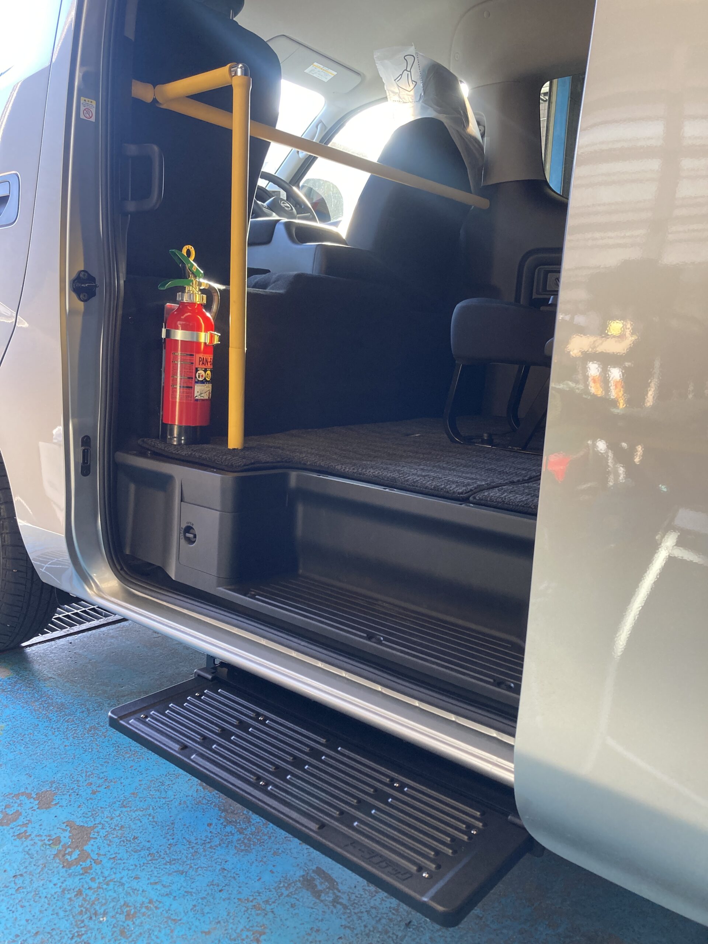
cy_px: 472
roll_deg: -2.8
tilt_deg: -8.1
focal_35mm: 28
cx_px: 354
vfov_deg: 63.4
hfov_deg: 49.7
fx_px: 764
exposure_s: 1/79
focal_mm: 3.99
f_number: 1.8
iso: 80
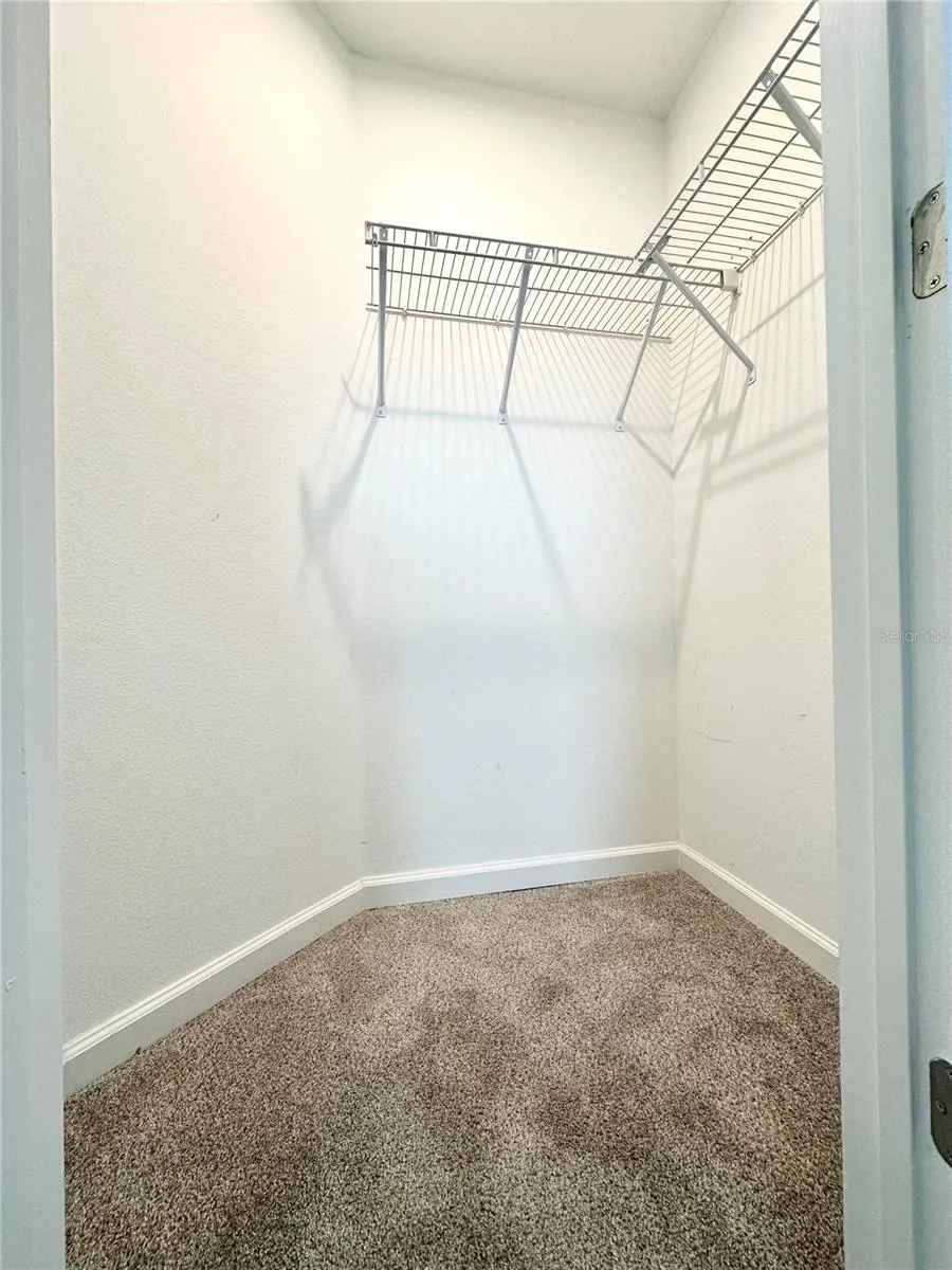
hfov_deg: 85.7
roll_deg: +0.0
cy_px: 635
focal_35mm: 14
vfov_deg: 102.1
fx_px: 513
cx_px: 476
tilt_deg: +0.7
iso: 100
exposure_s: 1/120
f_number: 2.2
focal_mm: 2.22
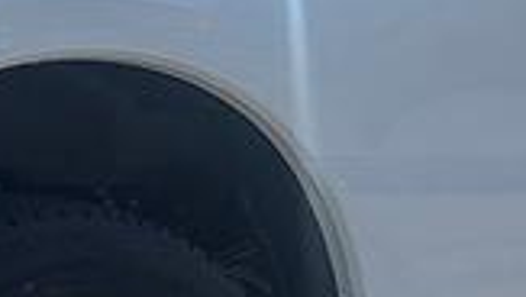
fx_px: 3099
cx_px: -1278
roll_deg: +0.7
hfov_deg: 7.8
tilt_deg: +2.0
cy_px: -394
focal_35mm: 222
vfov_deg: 5.3
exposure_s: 1/3125
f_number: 1.6
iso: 50
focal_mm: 5.96
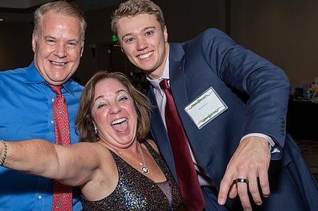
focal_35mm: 54
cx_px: 111
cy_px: 141
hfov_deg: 36.6
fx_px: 477
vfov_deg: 24.9
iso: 500
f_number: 7.1
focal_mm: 19
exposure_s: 1/250
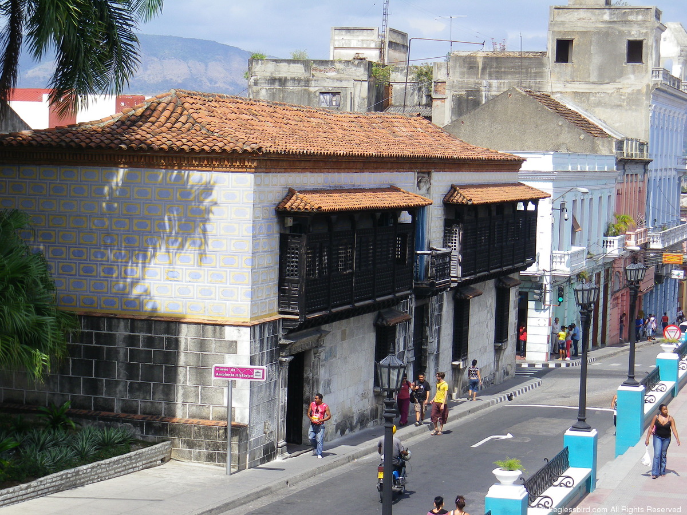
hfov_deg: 23.0
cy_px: 258
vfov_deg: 17.4
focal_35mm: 85
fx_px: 1687
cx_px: 344
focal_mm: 14.9
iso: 80
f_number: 5.2
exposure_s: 1/320
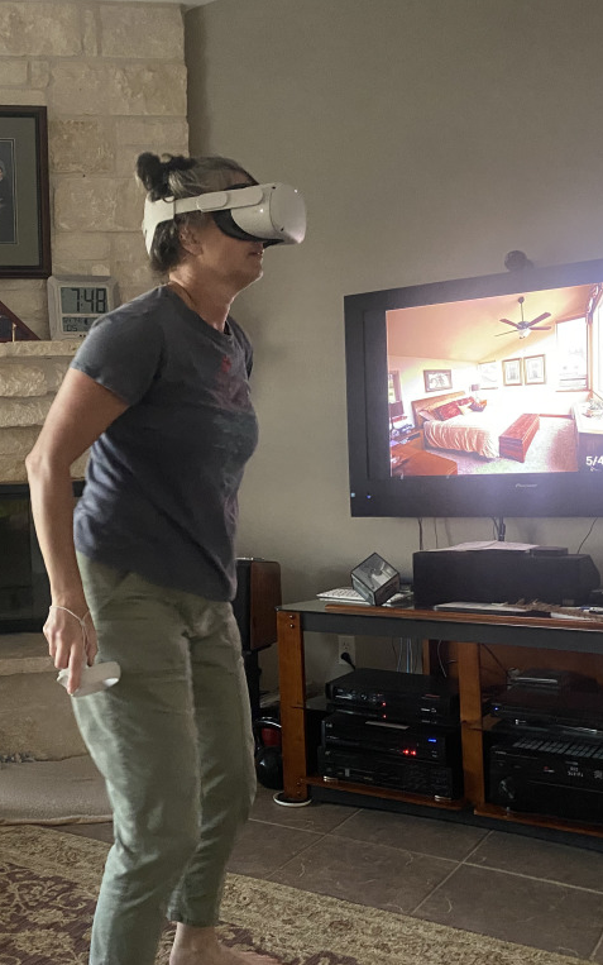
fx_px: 973
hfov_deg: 33.5
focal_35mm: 37
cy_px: 483
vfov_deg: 52.7
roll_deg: +1.3
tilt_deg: -1.4
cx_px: 123
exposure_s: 1/30
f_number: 1.8
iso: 640
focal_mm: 4.25
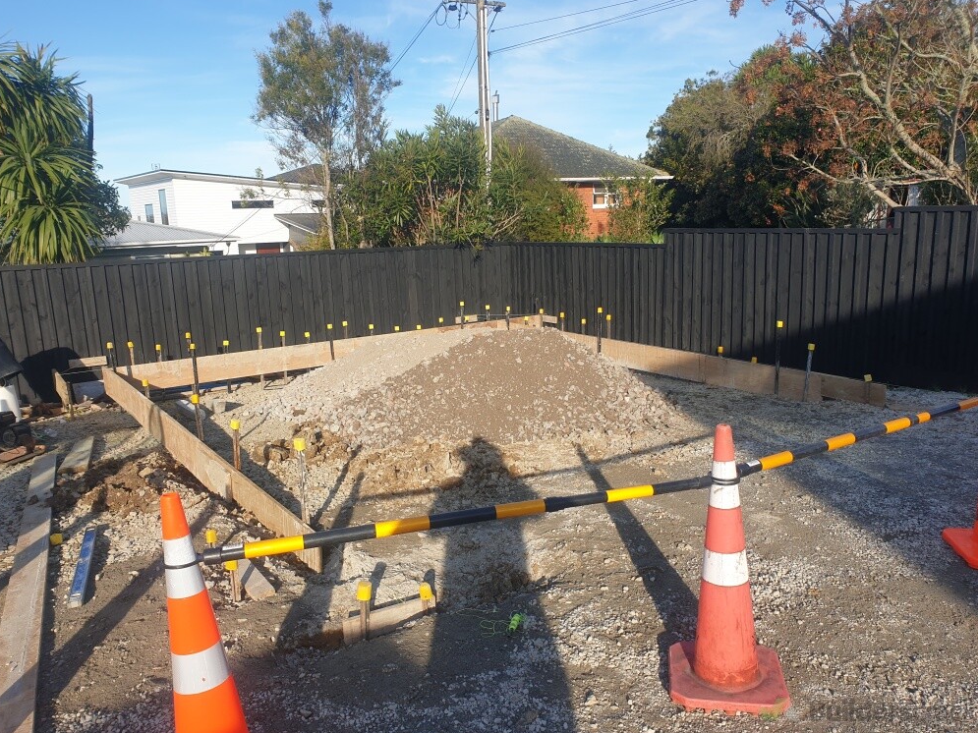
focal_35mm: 27
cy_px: 365
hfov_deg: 65.3
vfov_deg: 51.3
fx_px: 763
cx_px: 495
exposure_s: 1/1064
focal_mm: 4.3
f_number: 2.4
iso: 50
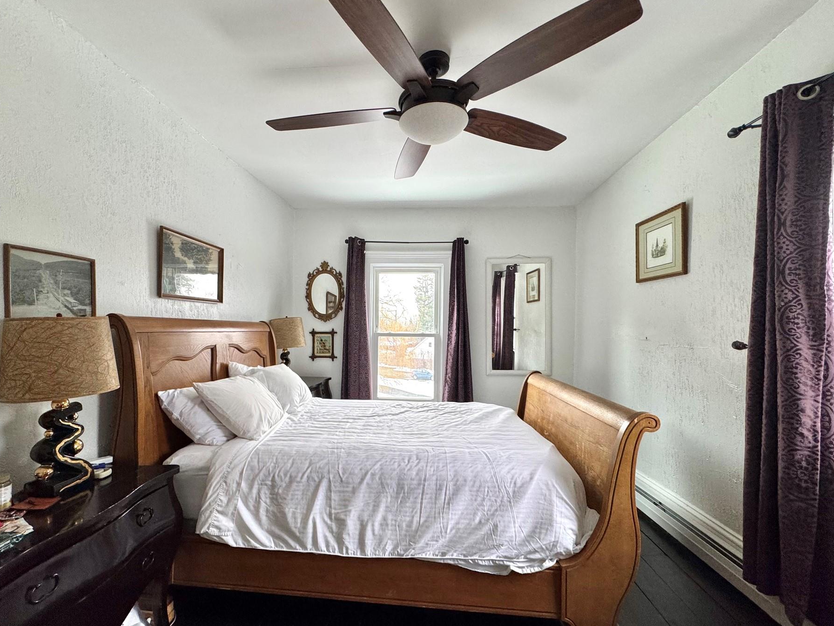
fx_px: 385
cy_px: 324
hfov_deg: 94.4
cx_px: 388
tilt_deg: -0.3
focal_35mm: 16
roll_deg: -0.4
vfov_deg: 78.1
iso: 250
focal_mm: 2.22
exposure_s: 1/99
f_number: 2.2
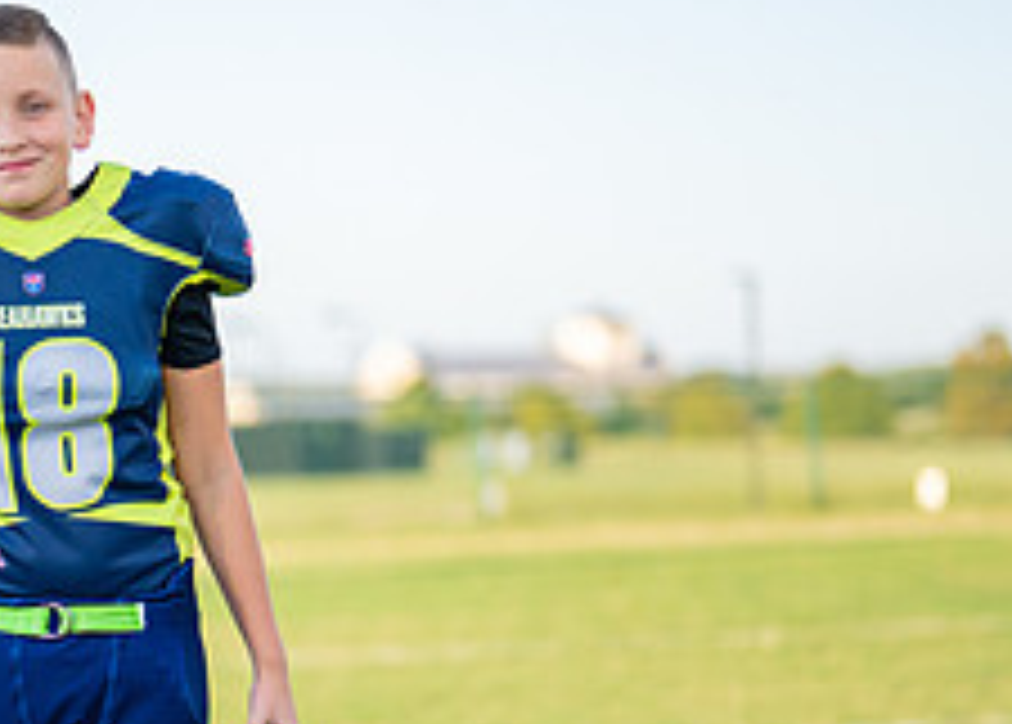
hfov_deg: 13.5
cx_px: 24
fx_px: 4228
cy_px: 549
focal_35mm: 147
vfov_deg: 9.8
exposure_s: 1/2500
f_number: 1.2
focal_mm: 50
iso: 100
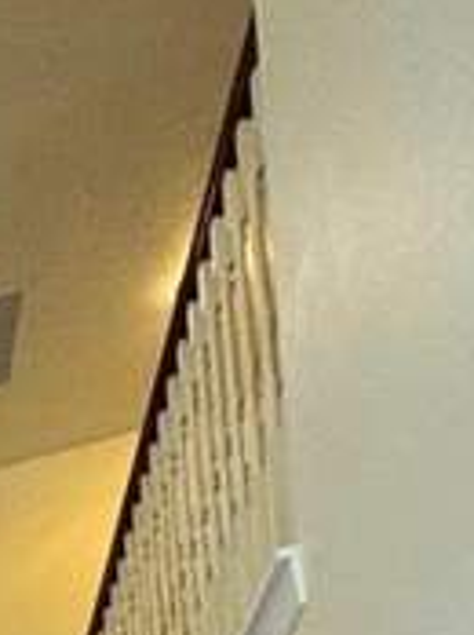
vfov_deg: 14.9
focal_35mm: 86
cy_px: 1496
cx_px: -806
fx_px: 1574
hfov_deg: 12.0
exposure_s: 1/120
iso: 80
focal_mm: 2.22
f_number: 2.2
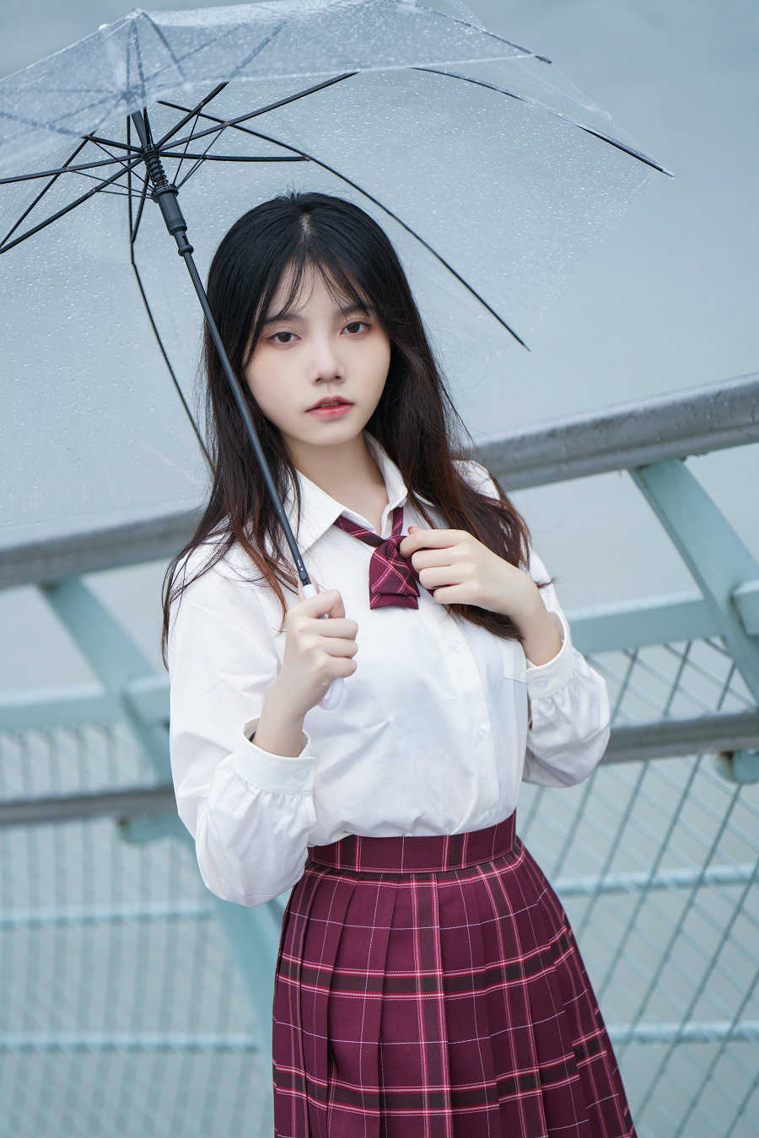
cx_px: 380
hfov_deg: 10.2
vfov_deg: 15.2
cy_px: 569
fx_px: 4269
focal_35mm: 135
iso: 100
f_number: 2.8
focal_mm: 135
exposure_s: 1/400
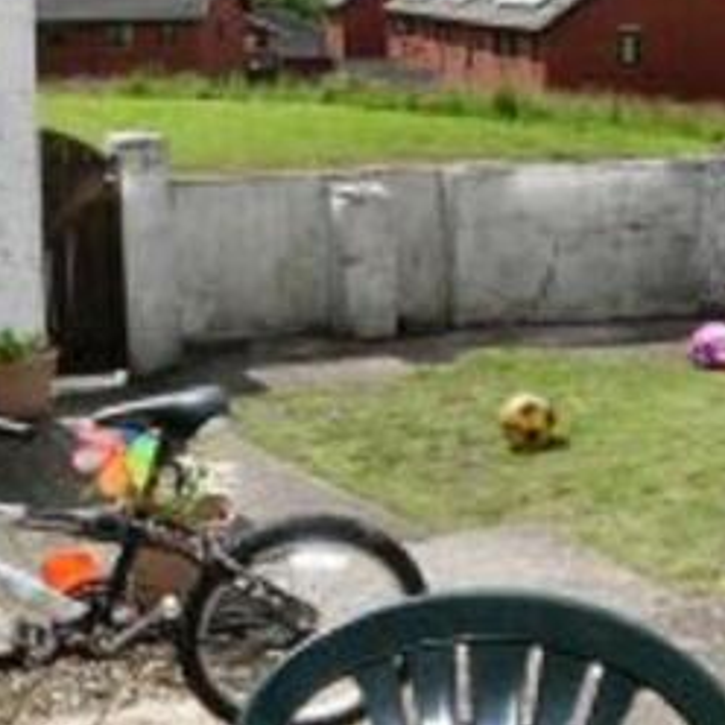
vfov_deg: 21.9
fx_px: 1872
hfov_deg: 21.8
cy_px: 405
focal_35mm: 79
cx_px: 510
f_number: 4.8
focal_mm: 7.8
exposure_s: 1/664
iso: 79
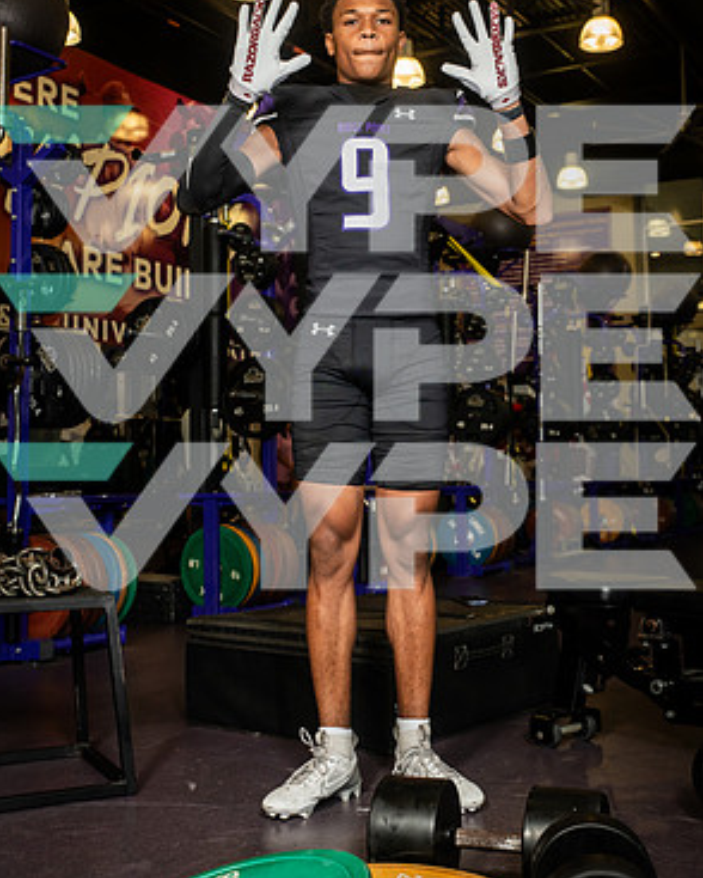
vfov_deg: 40.1
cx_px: 347
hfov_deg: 32.8
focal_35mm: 46
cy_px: 349
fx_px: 1195
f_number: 5.6
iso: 500
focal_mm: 40
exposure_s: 1/250
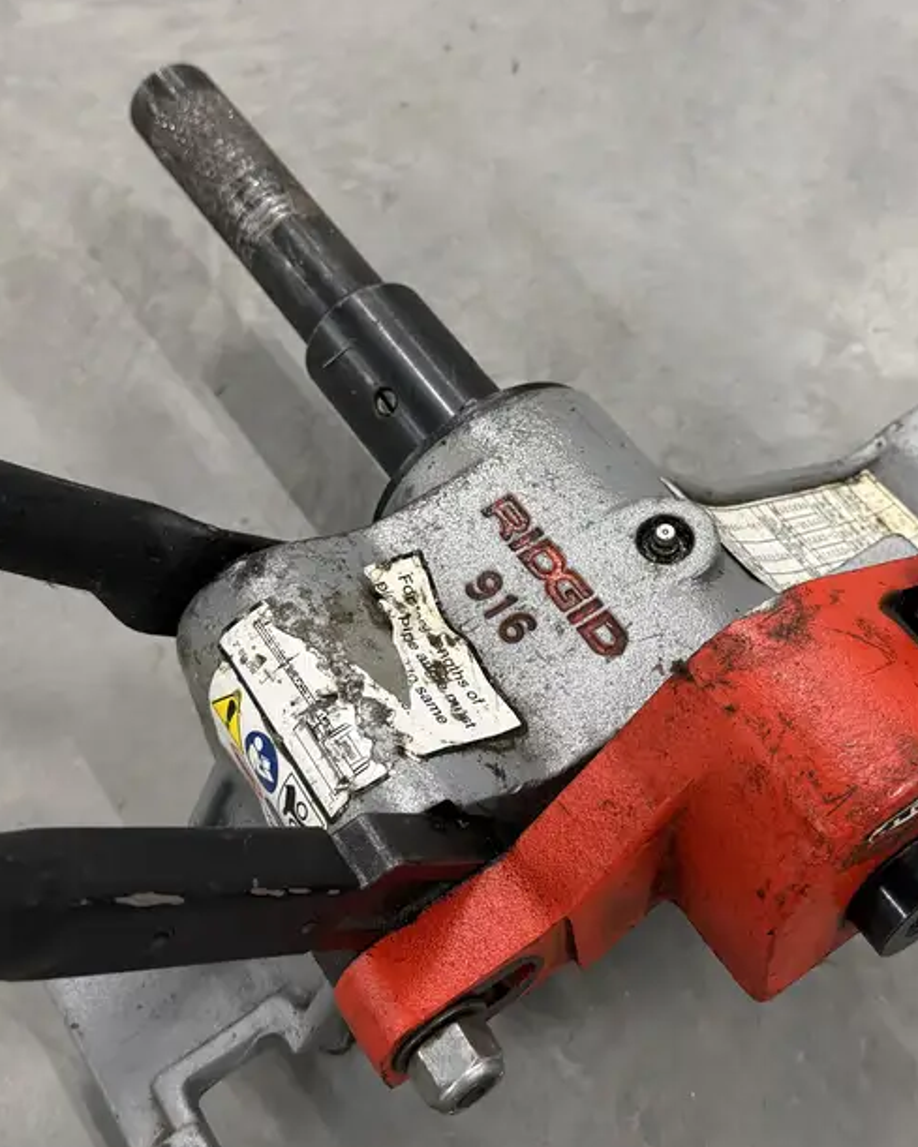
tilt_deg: -55.0
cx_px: 571
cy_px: 529
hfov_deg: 32.6
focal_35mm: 46
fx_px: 1562
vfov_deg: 40.3
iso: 160
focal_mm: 6.76
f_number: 1.78
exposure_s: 1/50
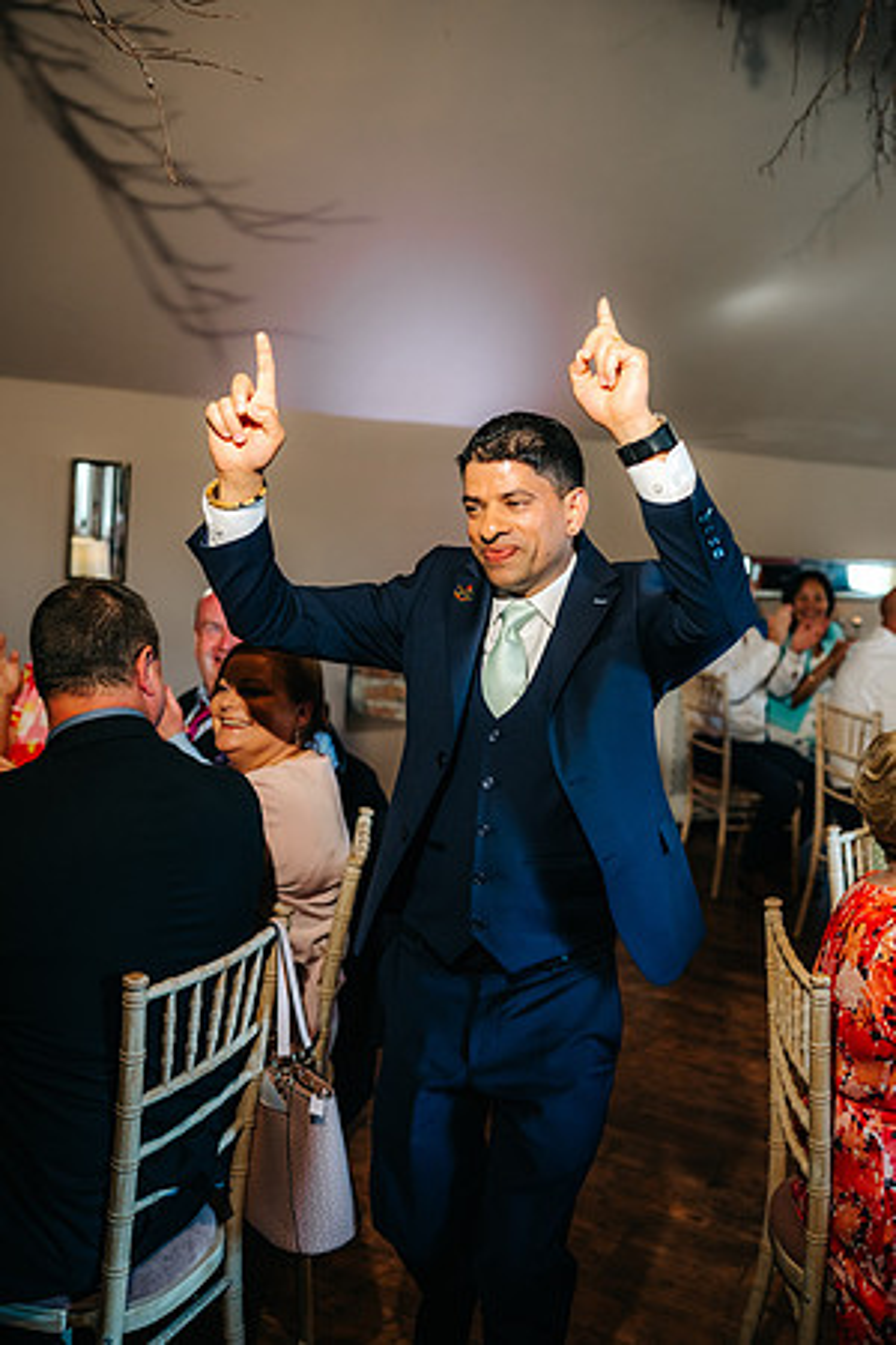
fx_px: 1307
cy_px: 672
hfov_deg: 37.9
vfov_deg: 54.4
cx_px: 448
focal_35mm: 35
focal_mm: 35
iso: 640
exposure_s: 1/200
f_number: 2.5
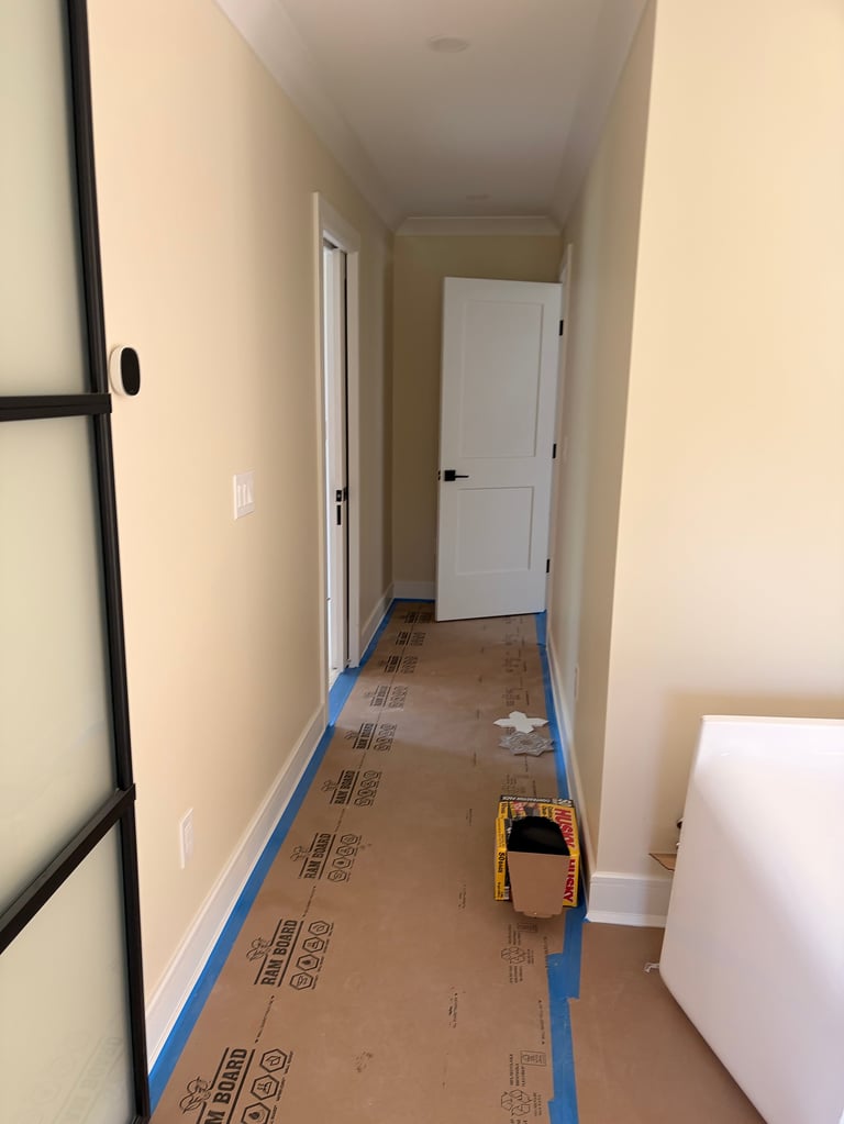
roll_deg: +1.5
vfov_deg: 67.3
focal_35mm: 26
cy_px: 562
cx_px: 422
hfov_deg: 53.1
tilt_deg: -15.3
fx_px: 845
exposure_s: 1/60
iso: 100
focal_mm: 5.96
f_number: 1.6
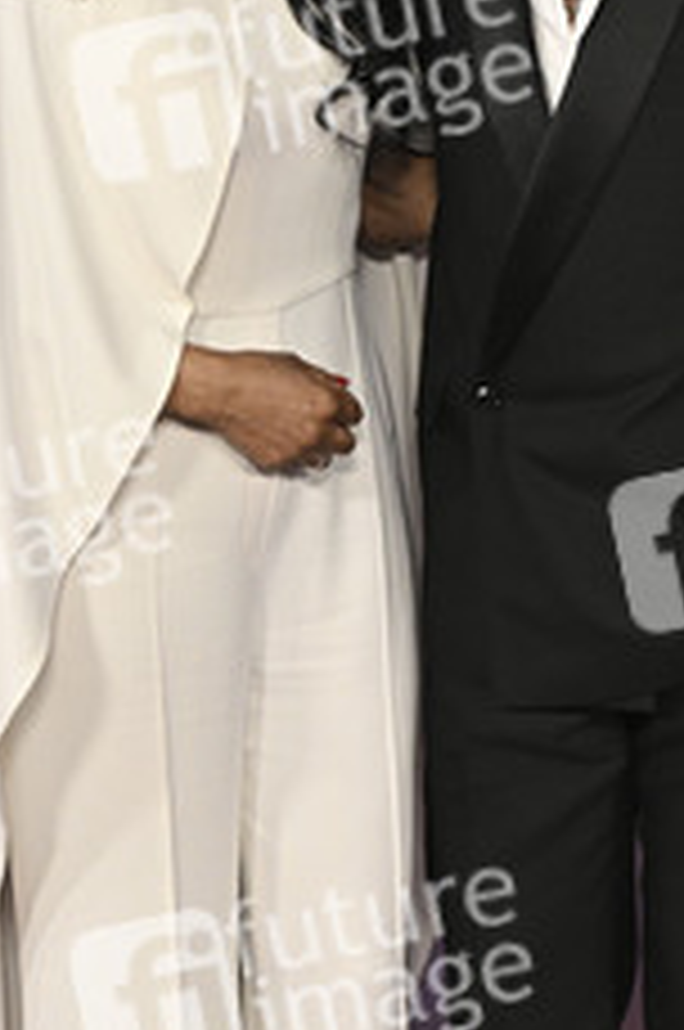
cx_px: 432
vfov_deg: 26.1
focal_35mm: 77
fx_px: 2201
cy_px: 301
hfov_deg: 17.6
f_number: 4
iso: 2000
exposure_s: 1/320
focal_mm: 44
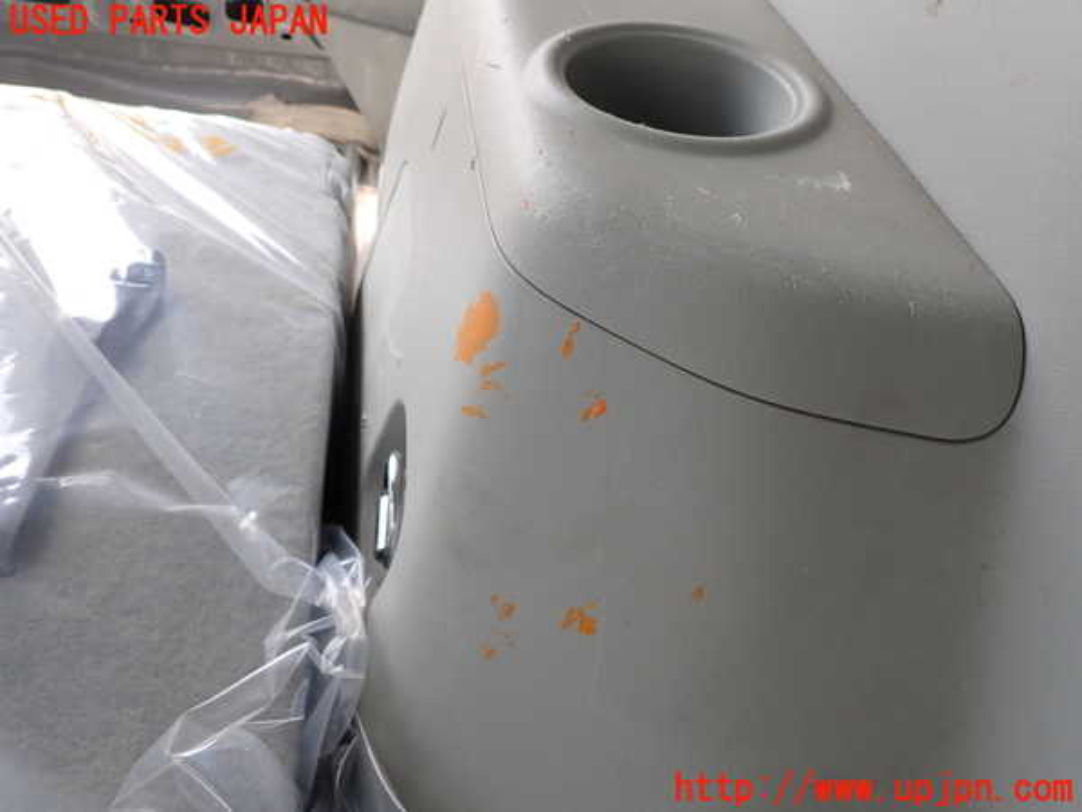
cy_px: 406
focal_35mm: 25
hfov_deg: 69.4
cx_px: 541
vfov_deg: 54.9
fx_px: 781
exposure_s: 1/200
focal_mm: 4.5
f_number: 2.8
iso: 100
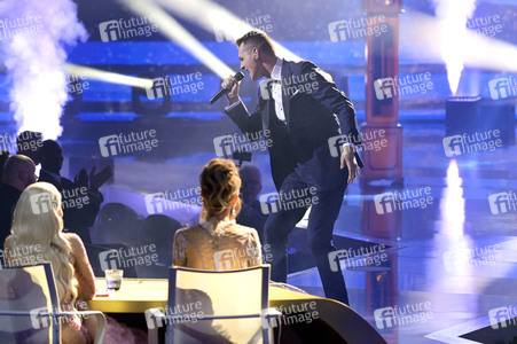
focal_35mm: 250
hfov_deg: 8.2
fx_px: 3588
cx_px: 258
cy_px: 172
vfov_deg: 5.5
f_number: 5.6
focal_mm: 250
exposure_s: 1/400
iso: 6400
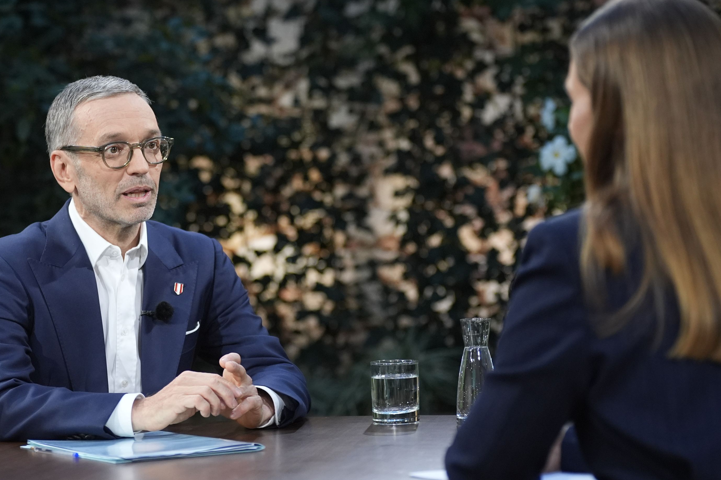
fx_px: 2203
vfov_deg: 12.4
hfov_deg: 18.6
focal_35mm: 110
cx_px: 259
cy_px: 271
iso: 2500
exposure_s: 1/500
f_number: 2.5
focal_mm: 76
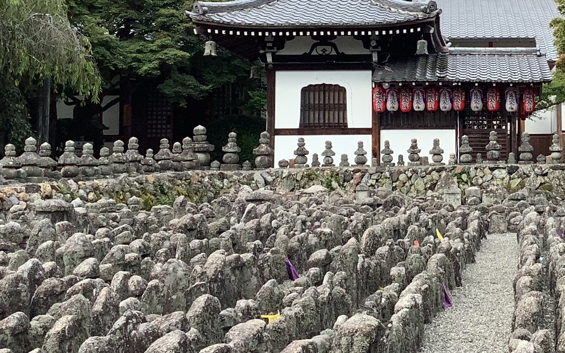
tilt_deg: +6.7
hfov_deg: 27.8
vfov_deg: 17.9
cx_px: 485
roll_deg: -0.1
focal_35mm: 72
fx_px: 1109
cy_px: 65
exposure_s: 1/627
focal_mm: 3.3
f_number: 2.4
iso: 25
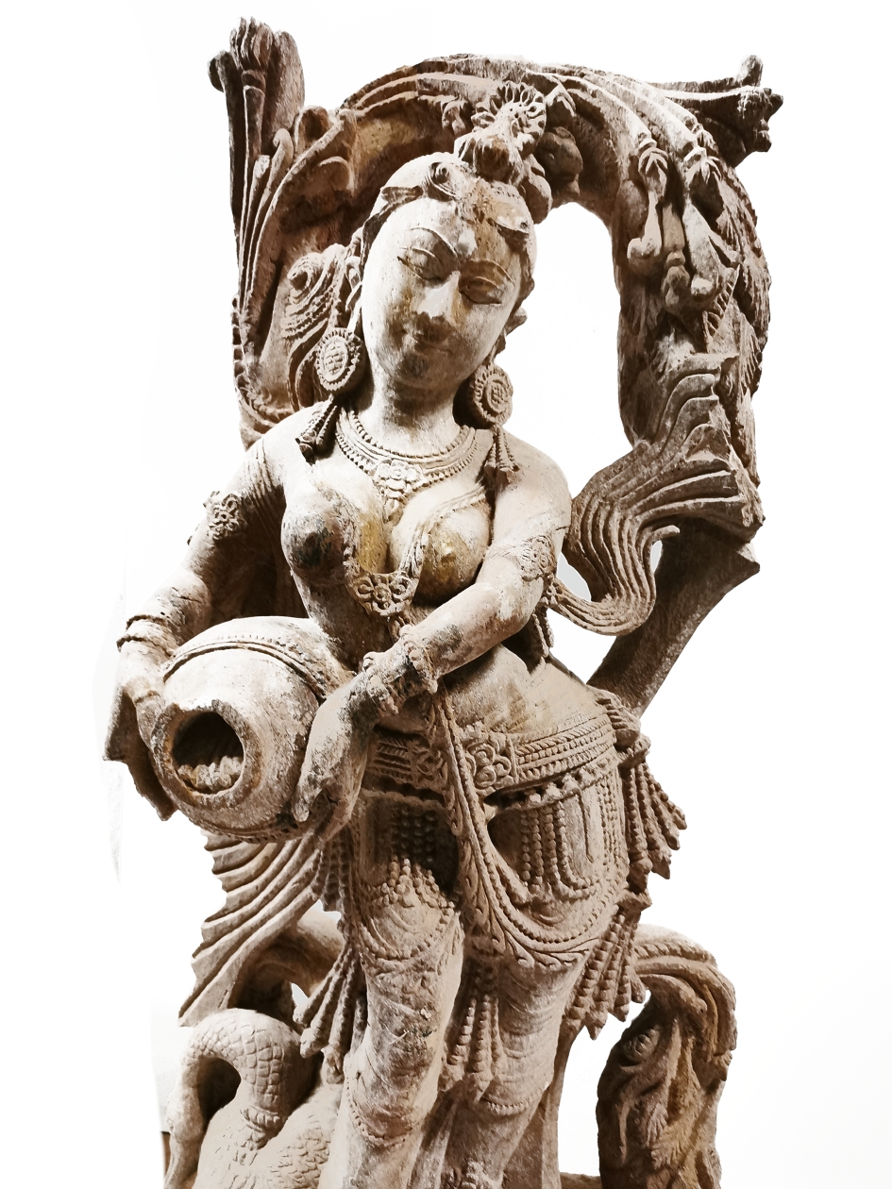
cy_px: 594
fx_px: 928
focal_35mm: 27
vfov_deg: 65.3
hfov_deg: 51.4
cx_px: 446
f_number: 1.8
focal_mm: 5.58
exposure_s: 1/33.3
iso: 400
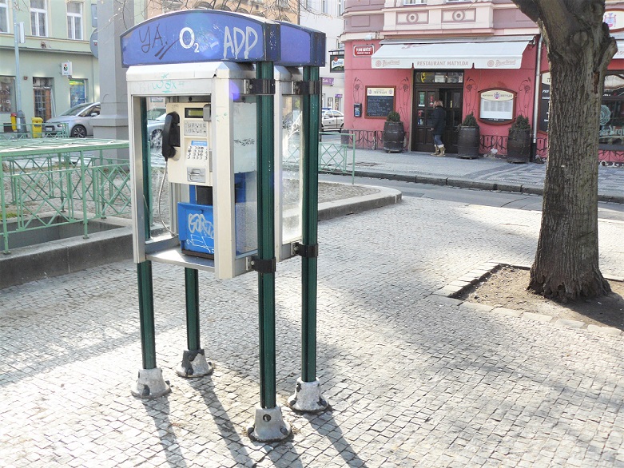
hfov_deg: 51.3
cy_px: 234
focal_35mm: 36
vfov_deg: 39.7
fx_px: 649
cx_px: 312
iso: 100
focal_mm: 6
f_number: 4
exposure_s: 1/125
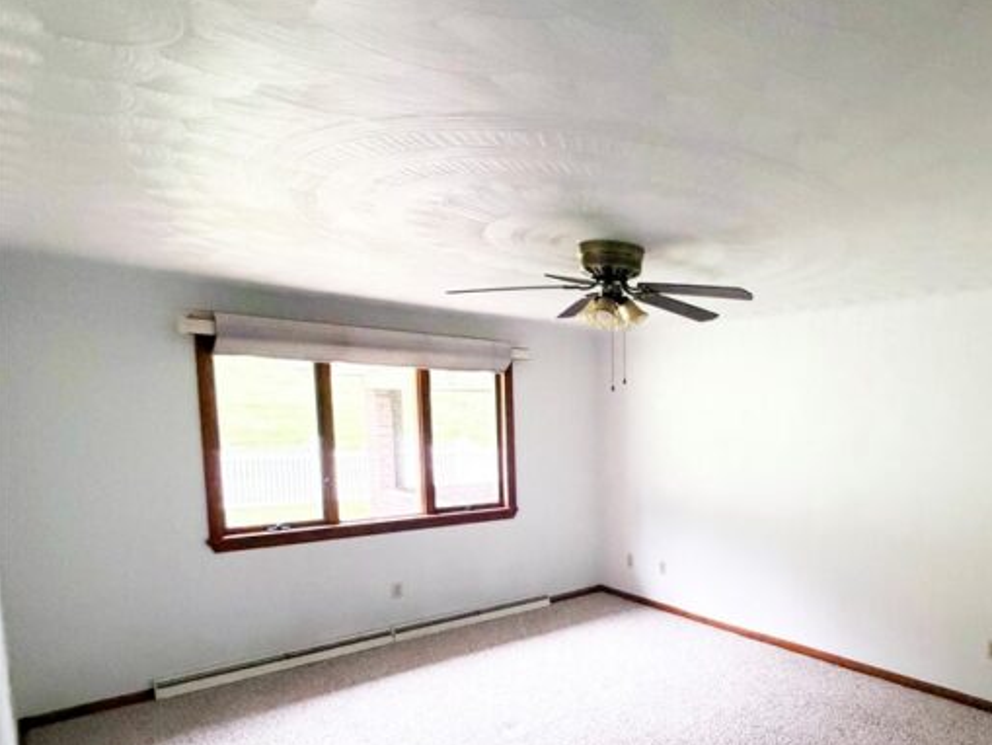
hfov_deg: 69.8
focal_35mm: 22
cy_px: 480
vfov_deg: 60.0
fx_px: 631
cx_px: 776
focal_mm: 2.22
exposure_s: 1/60
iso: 400
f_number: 2.2
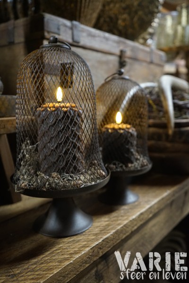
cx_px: 94
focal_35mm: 32
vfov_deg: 58.7
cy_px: 142
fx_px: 252
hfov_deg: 41.1
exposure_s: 1/60
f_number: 4
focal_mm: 32
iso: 4000
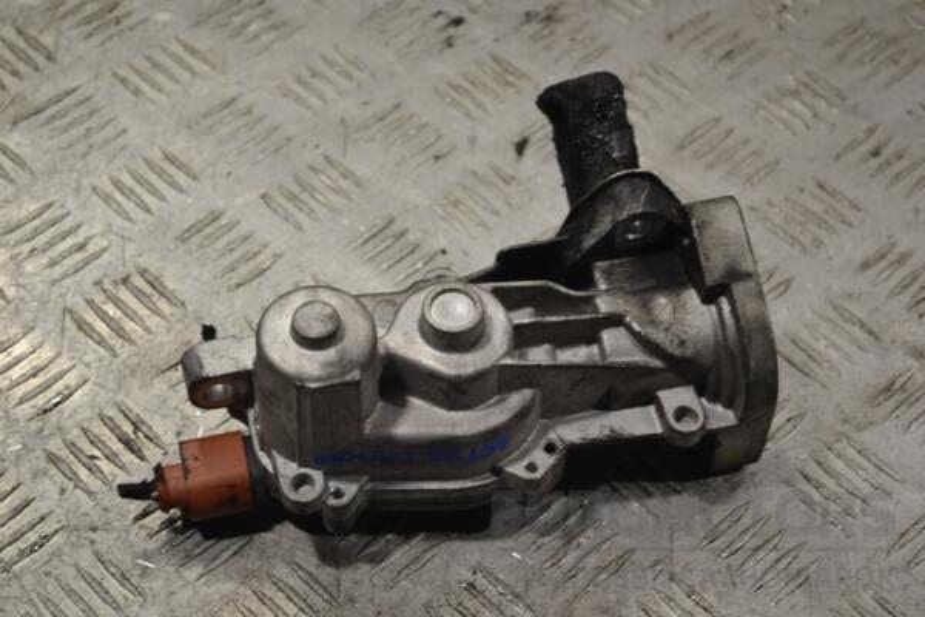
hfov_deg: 24.6
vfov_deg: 16.6
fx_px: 2120
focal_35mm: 82
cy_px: 308
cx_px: 462
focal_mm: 55
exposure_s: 1/100
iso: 400
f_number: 5.6
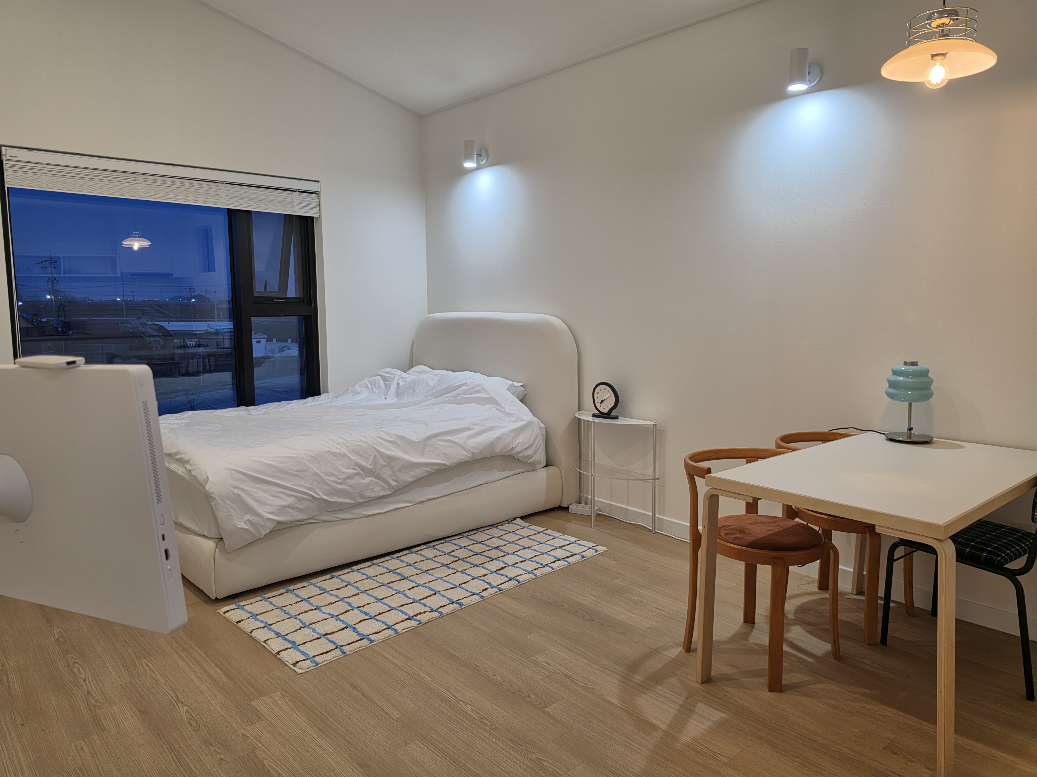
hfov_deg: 73.9
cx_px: 518
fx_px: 689
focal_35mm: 23
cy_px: 388
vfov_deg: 58.9
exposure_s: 1/120
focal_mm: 6.5
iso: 50
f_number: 1.4
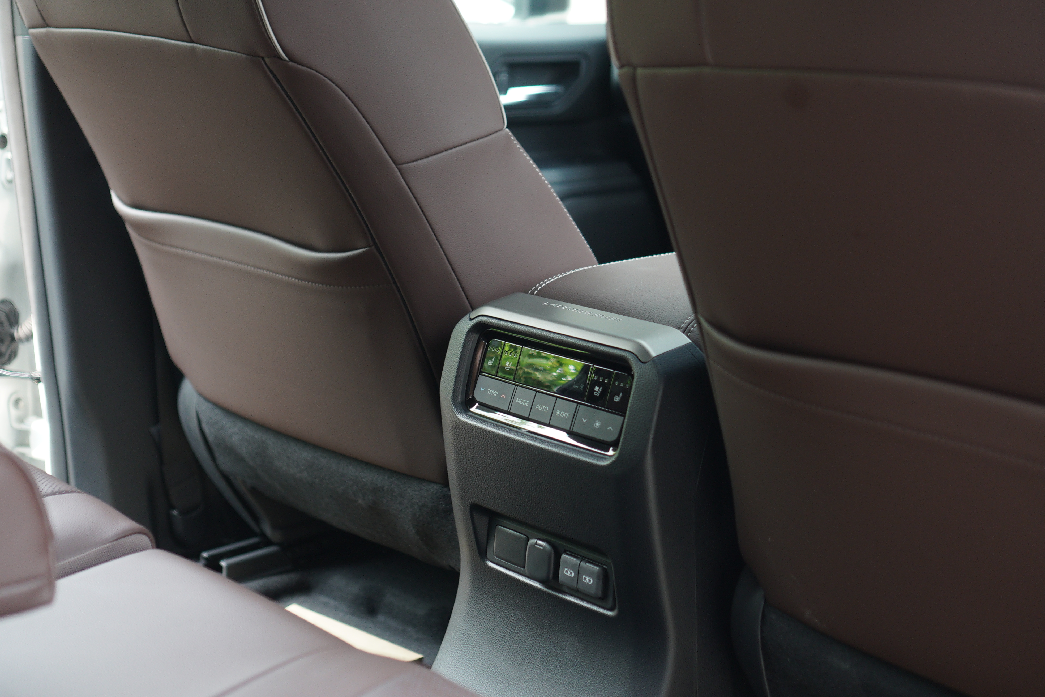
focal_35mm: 52
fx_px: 1509
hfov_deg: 38.2
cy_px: 348
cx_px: 522
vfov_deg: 26.0
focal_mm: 35
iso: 800
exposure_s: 1/100
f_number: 2.5
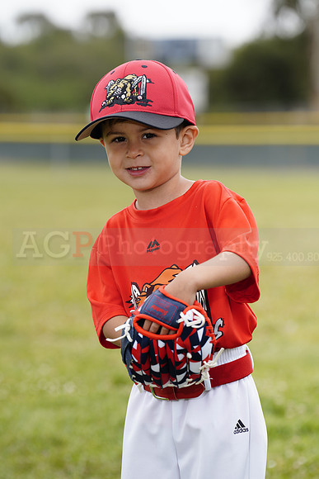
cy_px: 240
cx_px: 160
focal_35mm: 200
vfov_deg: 10.3
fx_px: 2657
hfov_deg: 6.9
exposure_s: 1/250
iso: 100
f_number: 5.6
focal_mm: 200
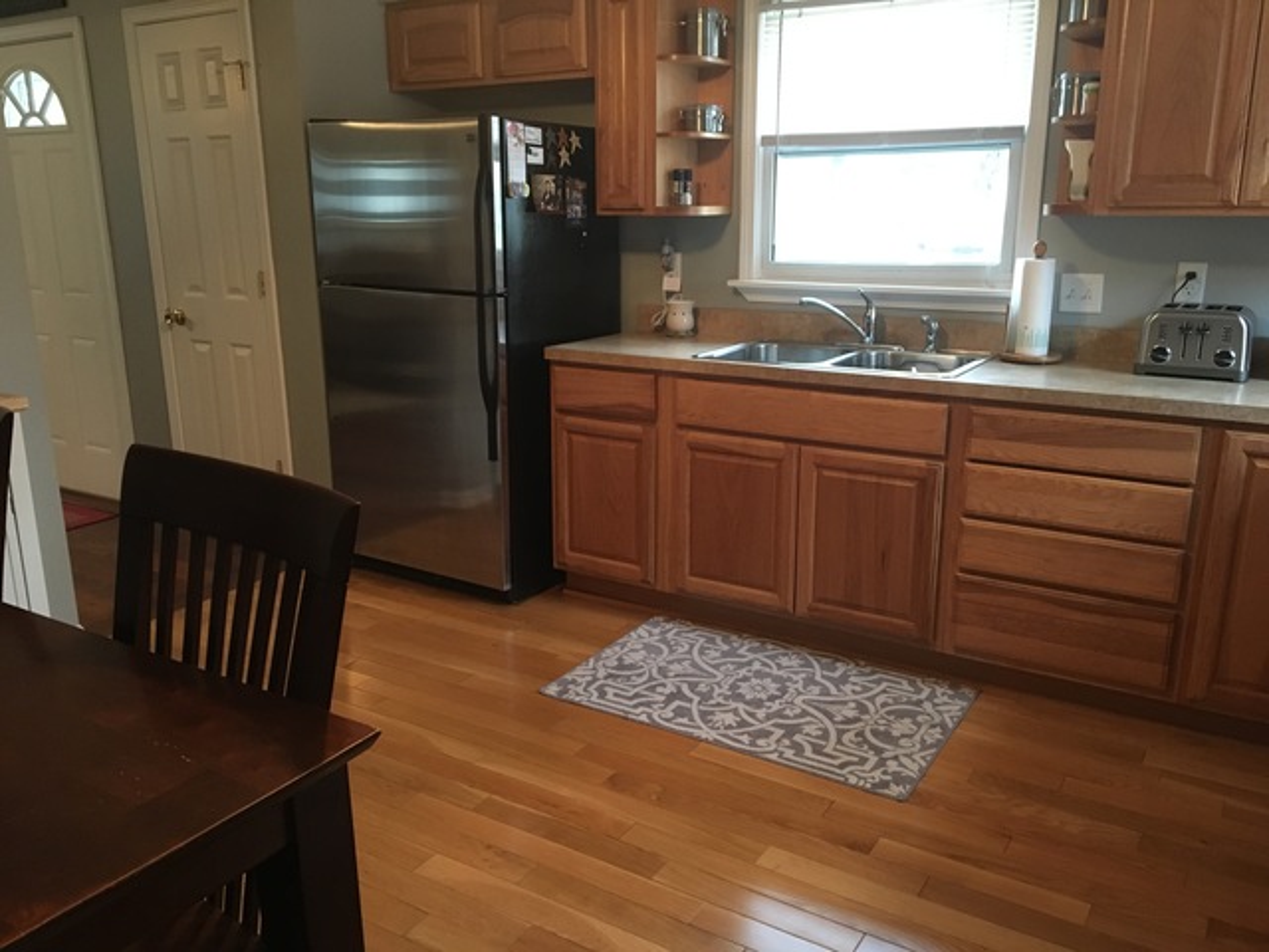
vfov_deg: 48.2
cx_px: 634
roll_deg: -0.3
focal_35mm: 29
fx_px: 1063
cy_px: 476
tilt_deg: -15.3
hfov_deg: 61.7
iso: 200
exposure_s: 1/20
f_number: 2.2
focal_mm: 4.15
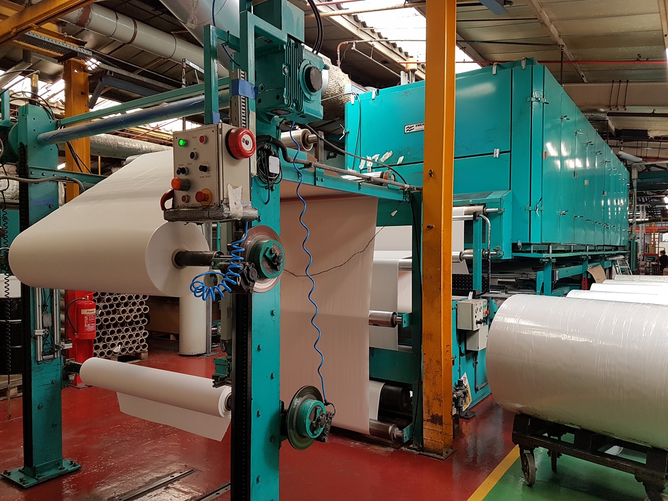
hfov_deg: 67.3
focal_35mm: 26
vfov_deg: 53.1
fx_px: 502
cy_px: 250
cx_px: 334
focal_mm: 4.2
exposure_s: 1/100
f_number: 1.7
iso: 64
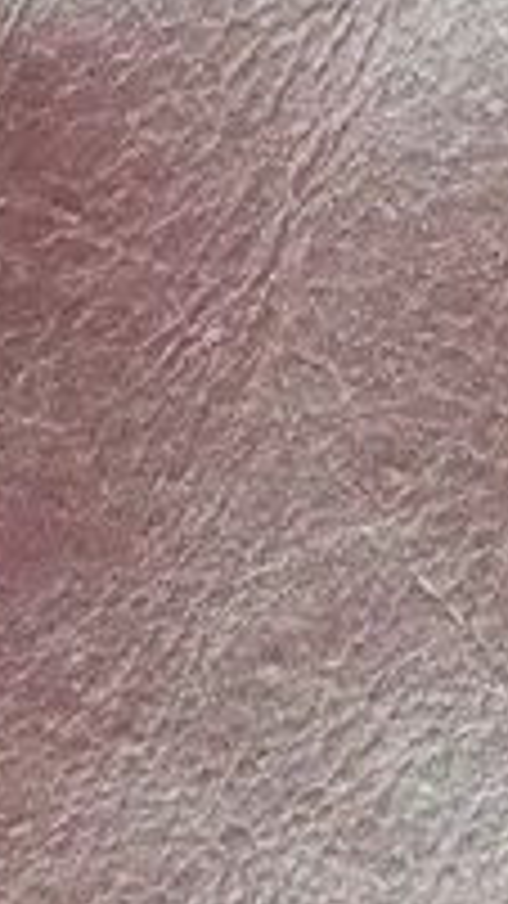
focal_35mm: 200
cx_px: -211
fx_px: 4791
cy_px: -83
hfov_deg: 6.0
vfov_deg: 10.6
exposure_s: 1/60
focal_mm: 18
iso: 3200
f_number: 5.6
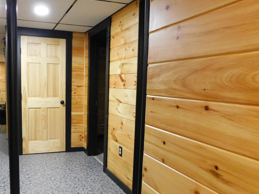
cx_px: 101
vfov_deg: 44.0
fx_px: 239
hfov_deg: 56.3
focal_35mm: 32
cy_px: 114
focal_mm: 4
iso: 800
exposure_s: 1/30
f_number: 3
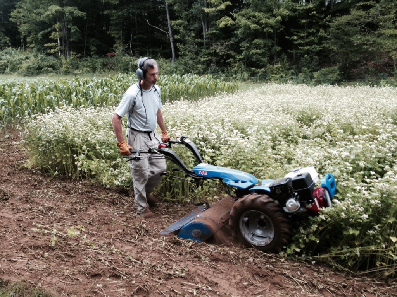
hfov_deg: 52.6
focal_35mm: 35
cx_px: 198
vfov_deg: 40.7
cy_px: 148
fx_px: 401
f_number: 2.4
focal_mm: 4.28
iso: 50
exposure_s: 1/24
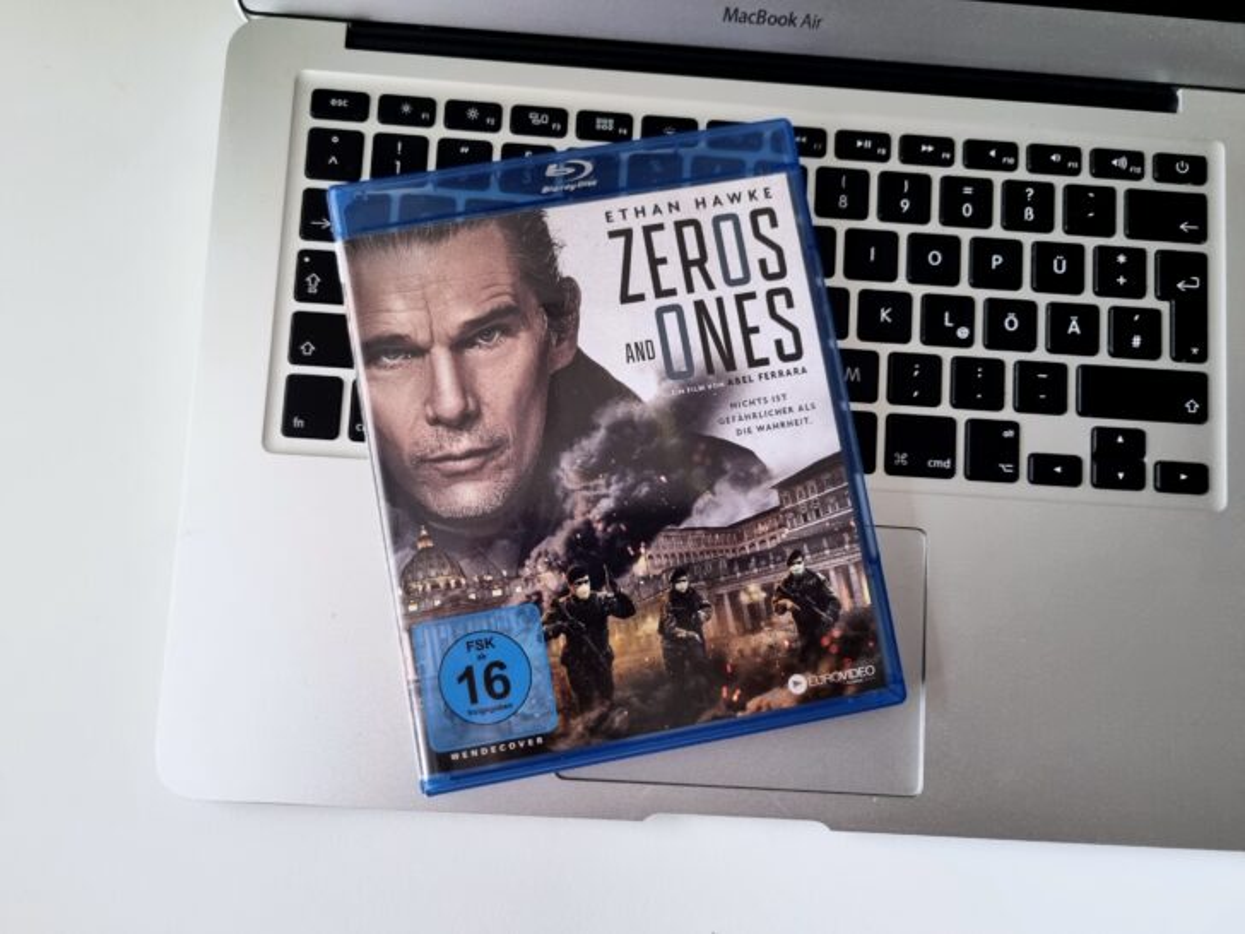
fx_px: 935
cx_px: 622
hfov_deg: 67.3
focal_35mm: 26
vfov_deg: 53.1
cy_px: 467
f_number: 1.8
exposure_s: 1/50
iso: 200
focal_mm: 5.4
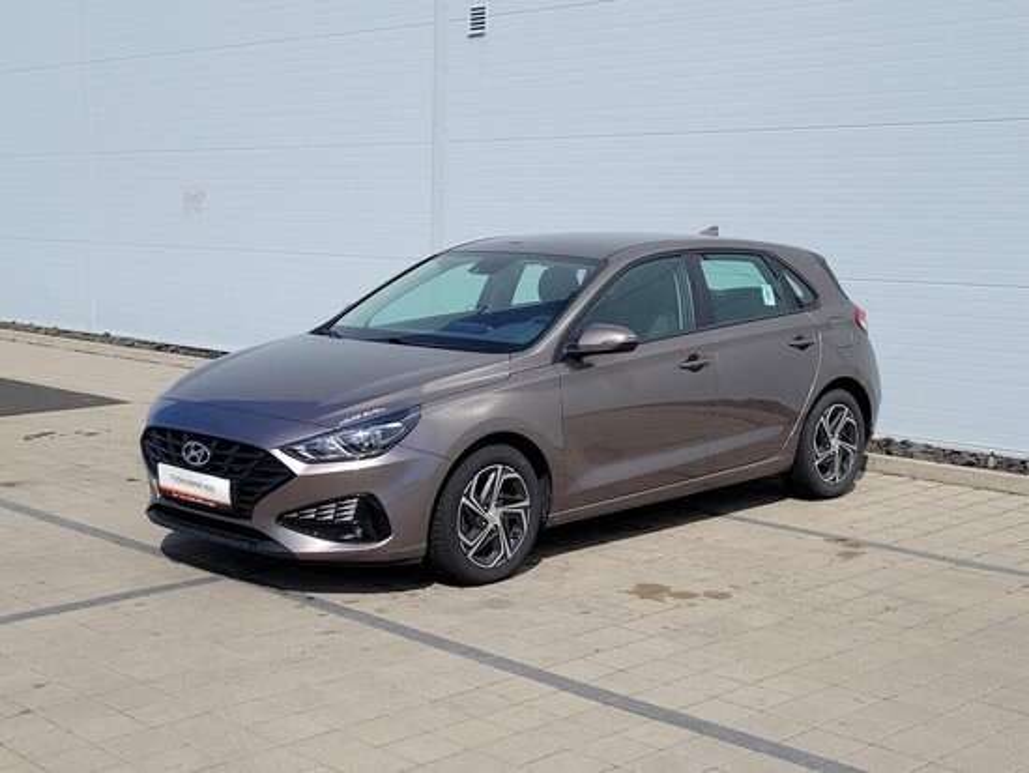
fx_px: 773
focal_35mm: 26
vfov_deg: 53.1
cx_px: 514
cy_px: 386
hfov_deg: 67.3
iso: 40
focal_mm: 5.4
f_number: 1.8
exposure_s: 1/2866
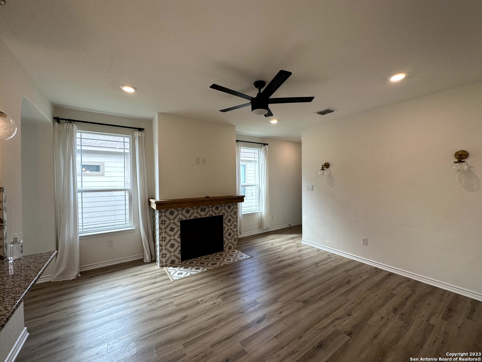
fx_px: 195
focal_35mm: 14
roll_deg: +0.4
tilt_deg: +0.2
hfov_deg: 102.0
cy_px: 181
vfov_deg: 85.7
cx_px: 241
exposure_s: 1/120
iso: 80
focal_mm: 2.22
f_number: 2.2
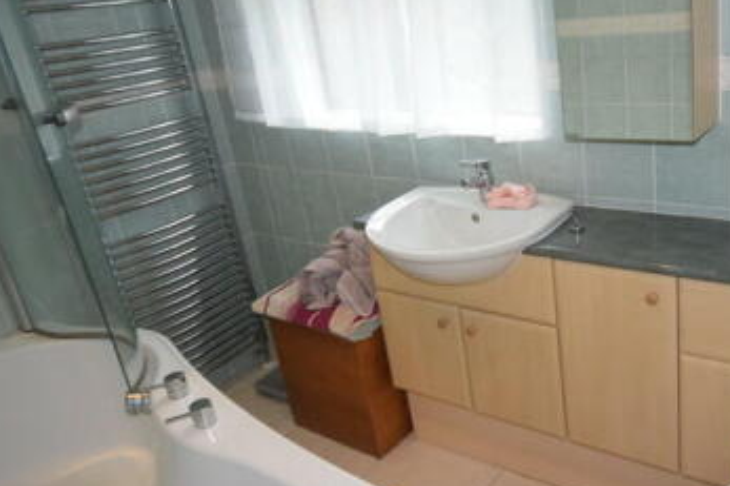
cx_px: 504
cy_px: 232
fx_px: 689
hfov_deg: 54.3
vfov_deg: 38.8
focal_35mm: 34
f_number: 5
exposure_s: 1/100
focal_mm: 12
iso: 800
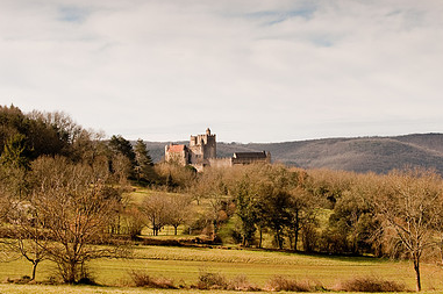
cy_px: 105
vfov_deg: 18.6
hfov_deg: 27.7
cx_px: 206
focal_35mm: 73
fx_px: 897
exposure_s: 1/350
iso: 200
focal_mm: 32
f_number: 9.5
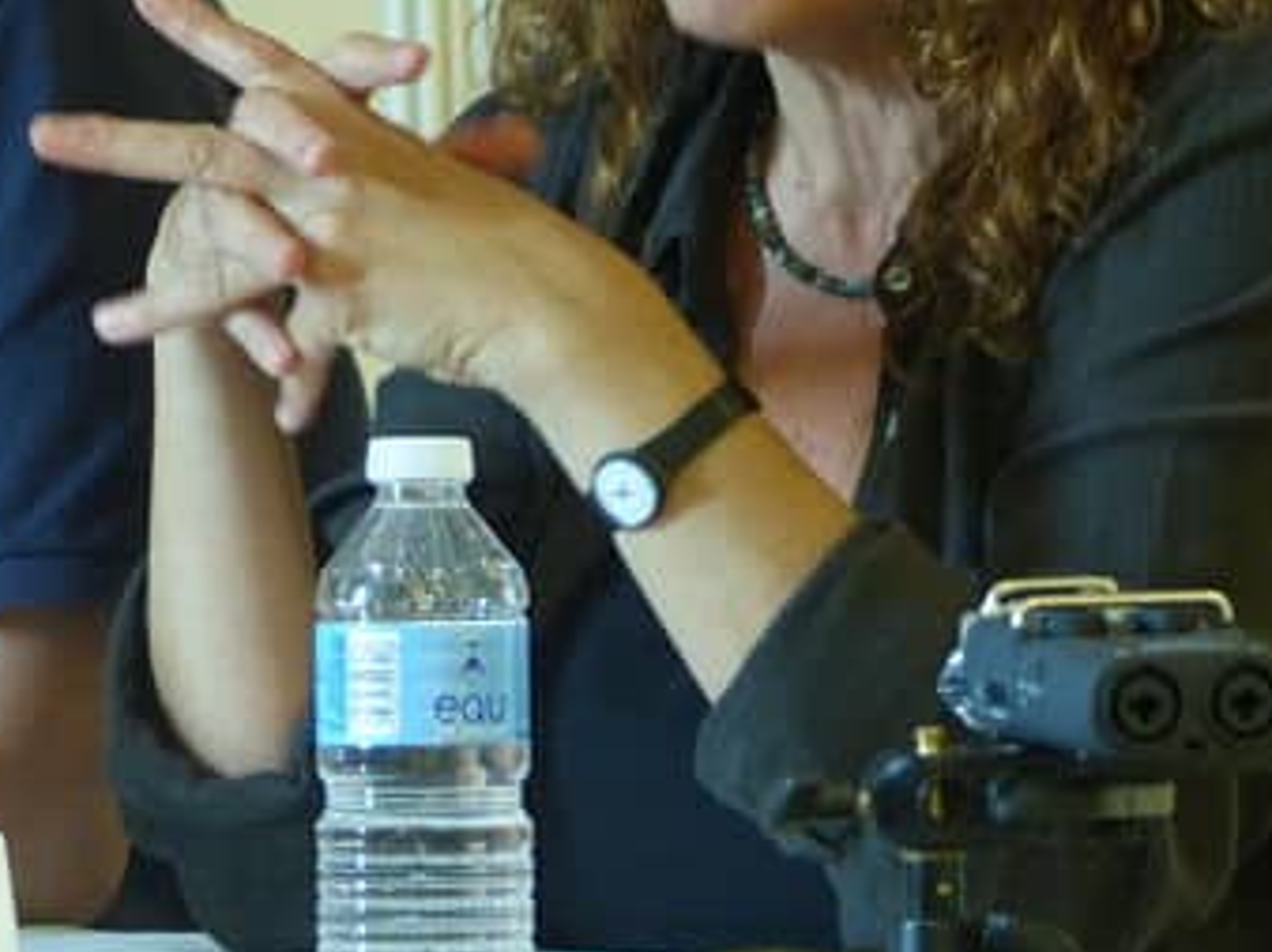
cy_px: 132
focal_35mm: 312
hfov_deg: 6.3
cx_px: 1046
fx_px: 11457
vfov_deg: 4.8
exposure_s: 1/13
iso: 400
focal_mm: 29.2
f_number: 2.8
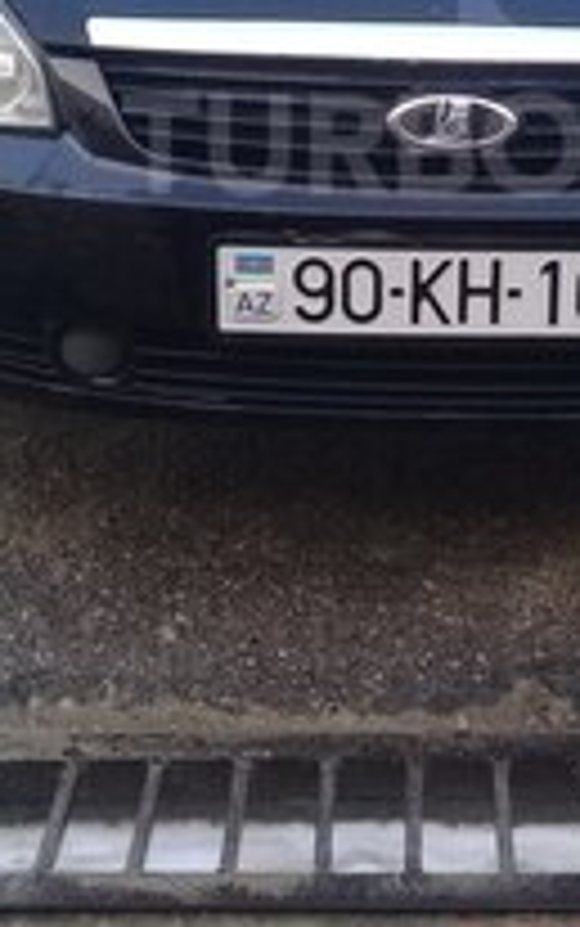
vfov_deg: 25.5
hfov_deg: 16.4
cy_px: 144
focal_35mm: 79
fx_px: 1995
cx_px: 468
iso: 50
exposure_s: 1/50
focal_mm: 3.3
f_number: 2.2
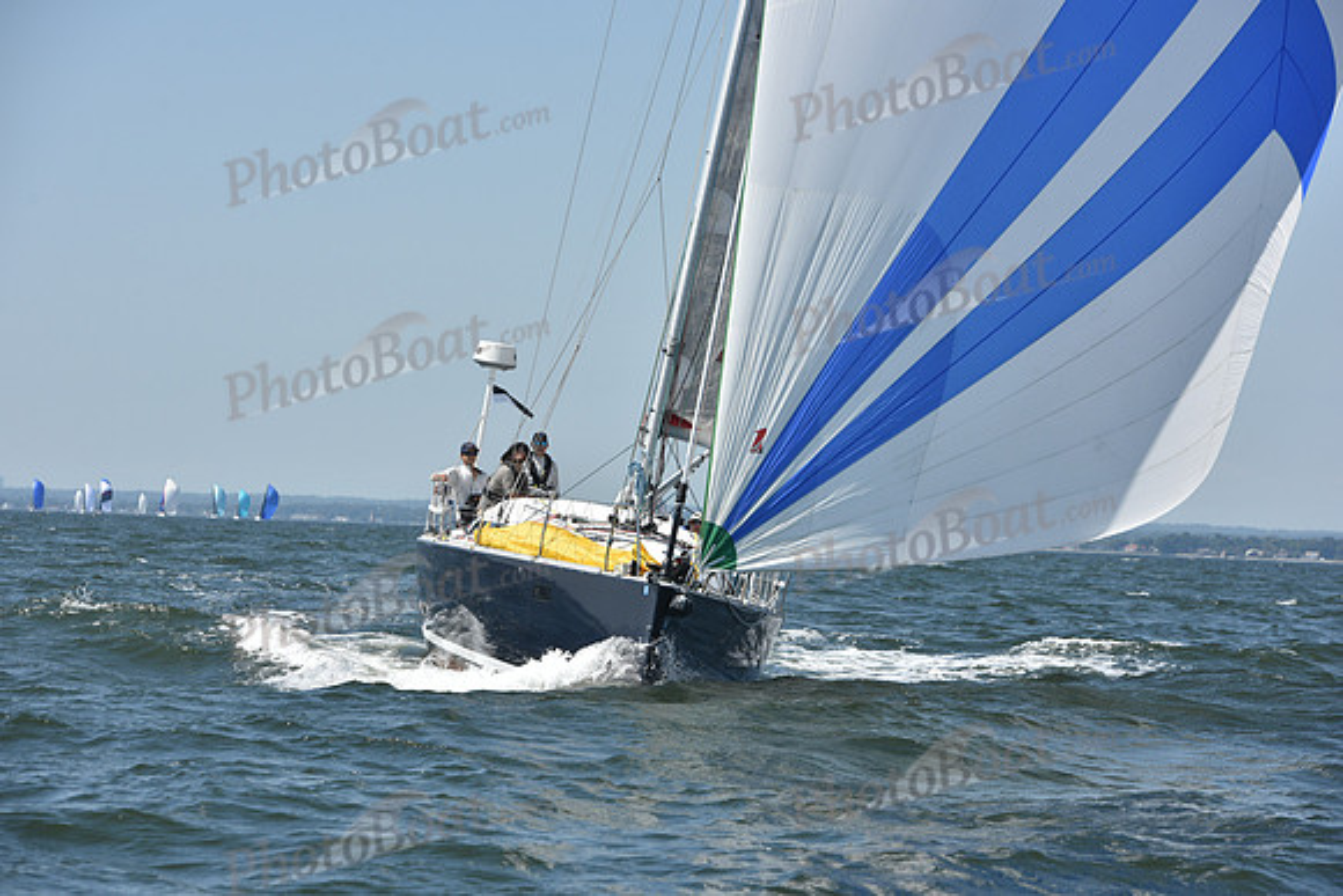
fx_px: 4851
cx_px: 672
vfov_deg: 10.6
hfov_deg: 15.8
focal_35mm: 130
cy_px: 448
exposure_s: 1/1250
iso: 250
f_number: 8
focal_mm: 130
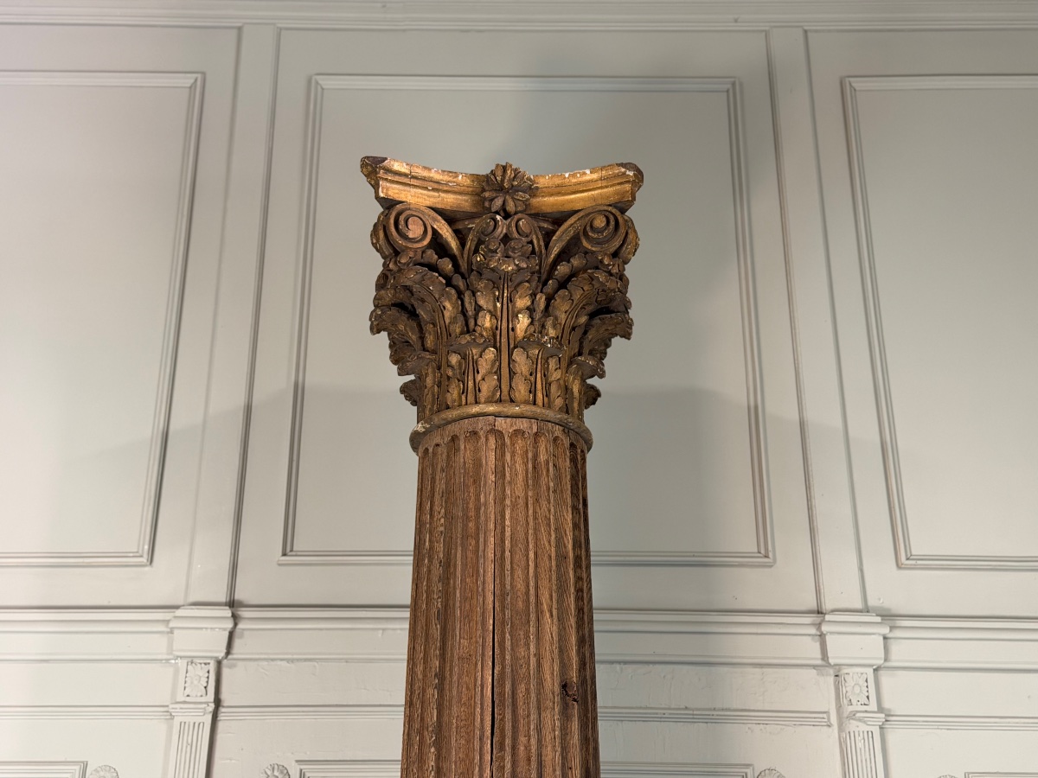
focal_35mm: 48
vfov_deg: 30.3
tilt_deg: +25.1
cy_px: 389
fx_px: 1439
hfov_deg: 39.7
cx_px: 519
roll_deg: +0.2
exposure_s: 1/50
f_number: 1.78
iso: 200
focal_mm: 6.76
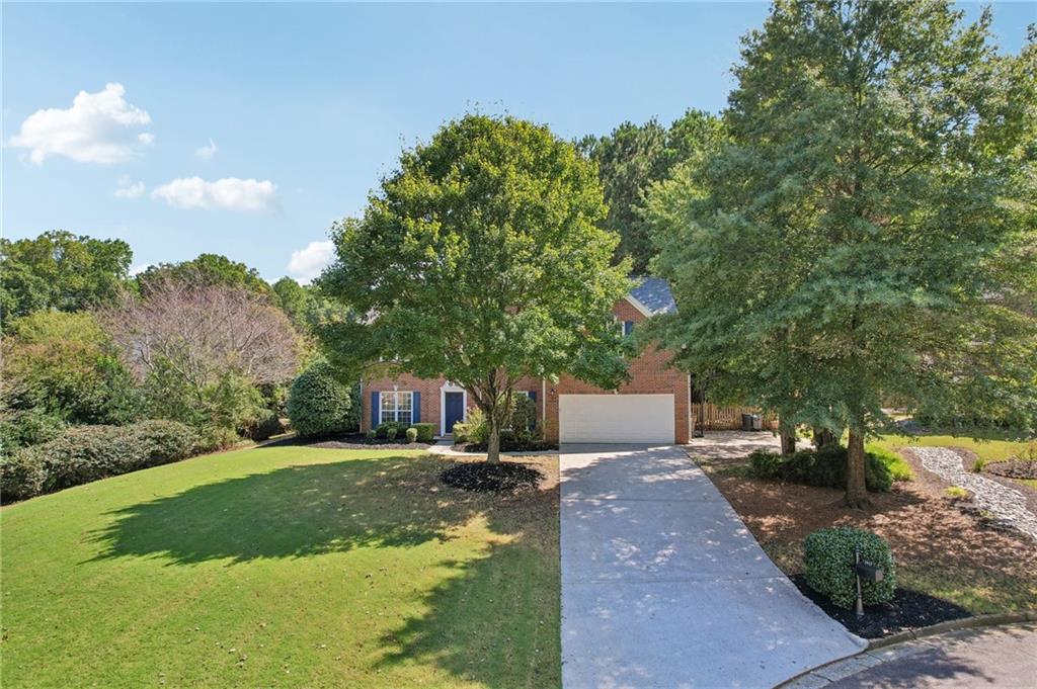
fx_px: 633
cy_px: 344
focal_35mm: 22
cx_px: 518
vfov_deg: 57.1
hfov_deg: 78.6
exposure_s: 1/730
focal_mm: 8.4
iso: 100
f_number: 2.8
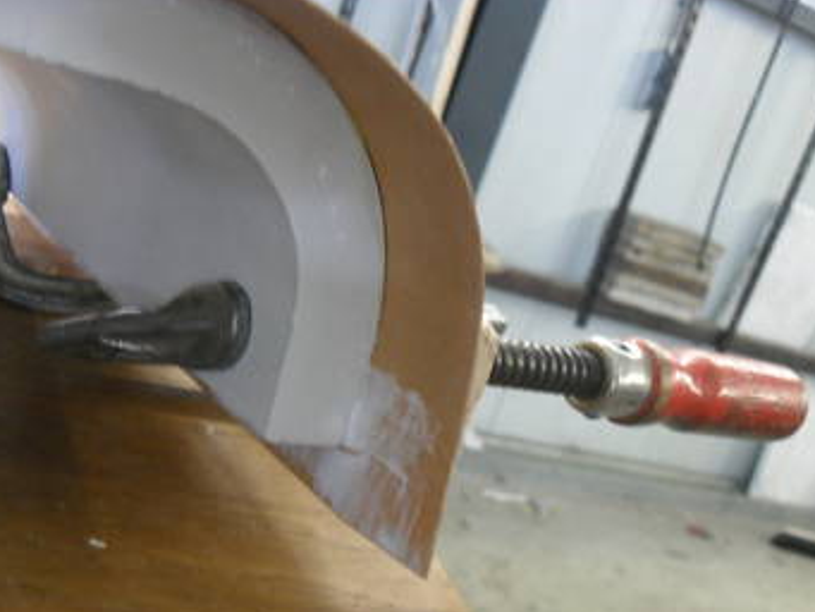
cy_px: 354
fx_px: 966
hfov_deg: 45.7
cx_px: 428
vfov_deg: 35.1
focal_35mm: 41
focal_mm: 6.2
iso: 200
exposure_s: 1/10
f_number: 2.8
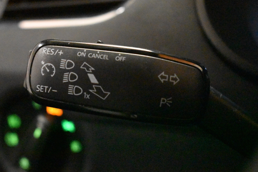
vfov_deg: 16.9
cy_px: 84
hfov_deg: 25.0
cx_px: 117
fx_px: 580
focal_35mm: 81
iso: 22800
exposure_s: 1/80
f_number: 5.3
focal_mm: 46
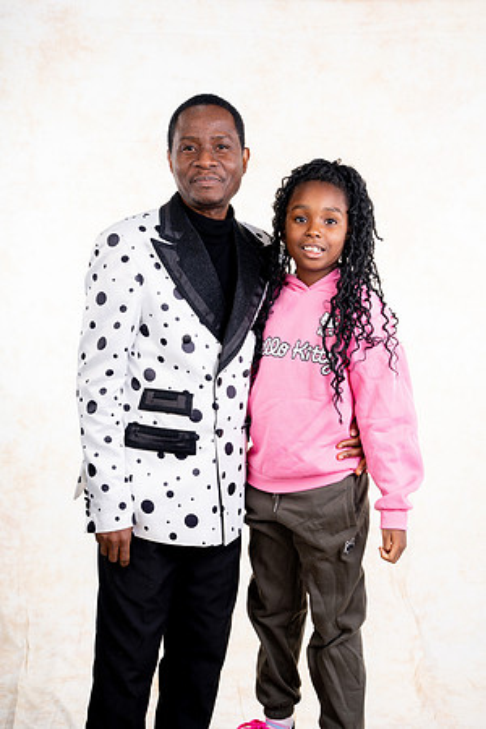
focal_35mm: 48
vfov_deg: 41.1
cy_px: 364
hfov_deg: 28.1
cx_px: 243
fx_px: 972
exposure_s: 1/200
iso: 125
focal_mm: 48
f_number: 10
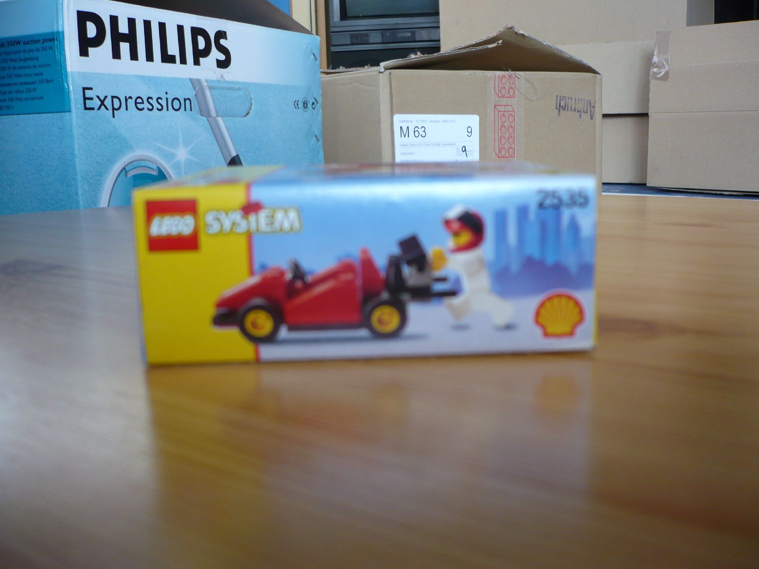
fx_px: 767
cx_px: 380
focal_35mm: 35
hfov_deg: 52.6
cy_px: 284
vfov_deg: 40.7
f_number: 2.8
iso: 125
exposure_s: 1/30
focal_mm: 5.8
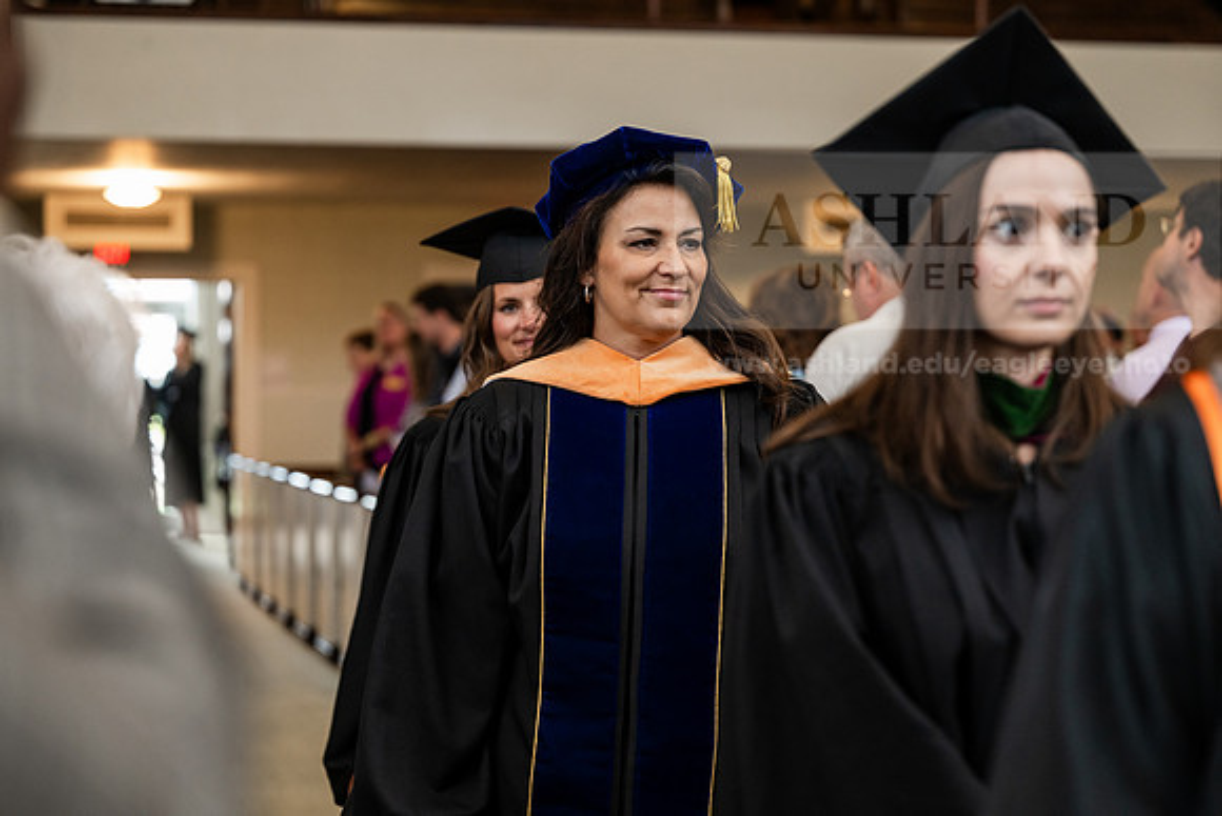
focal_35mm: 77
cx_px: 611
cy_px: 408
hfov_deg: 26.3
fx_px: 2614
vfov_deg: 17.7
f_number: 3.2
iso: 1250
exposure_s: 1/200
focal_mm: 77
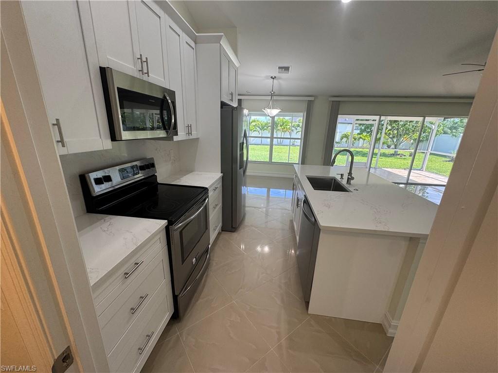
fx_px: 201
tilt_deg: -17.0
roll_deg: -2.5
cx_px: 249
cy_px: 186
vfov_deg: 85.7
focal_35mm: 14
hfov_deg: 102.1
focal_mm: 2.22
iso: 100
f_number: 2.2
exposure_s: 1/120
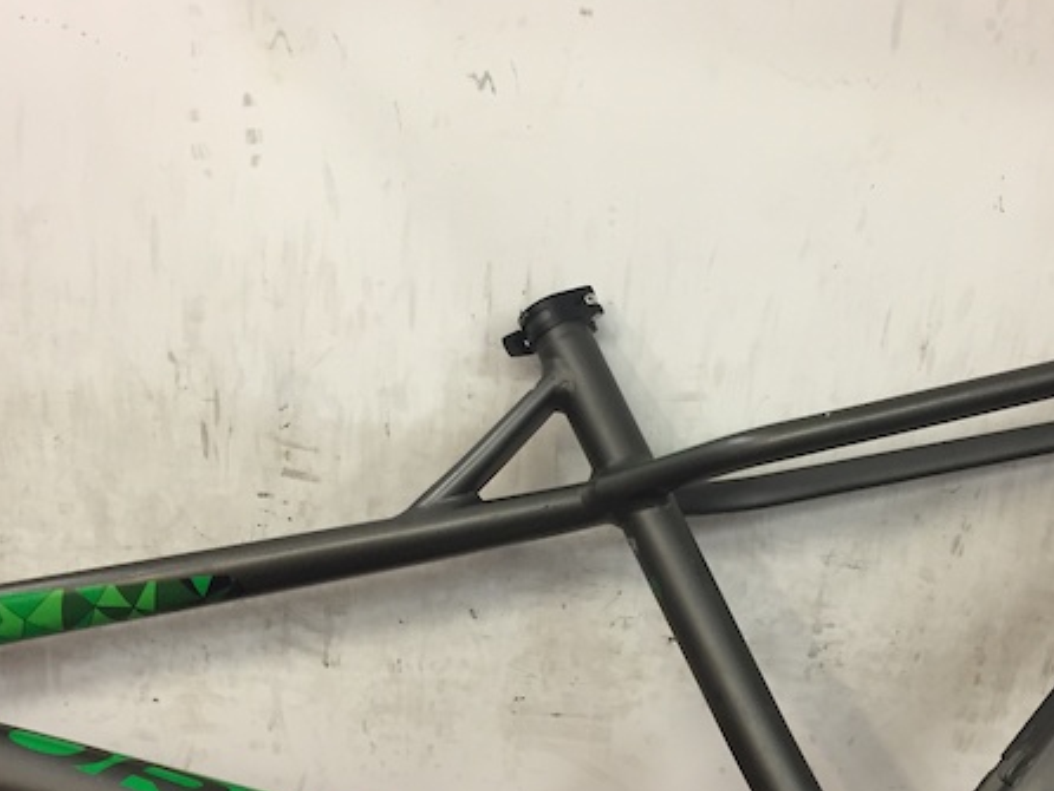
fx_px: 1584
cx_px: 586
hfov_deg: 36.8
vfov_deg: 27.5
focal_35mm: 52
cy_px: 626
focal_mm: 4.15
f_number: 2.2
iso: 125
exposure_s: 1/33
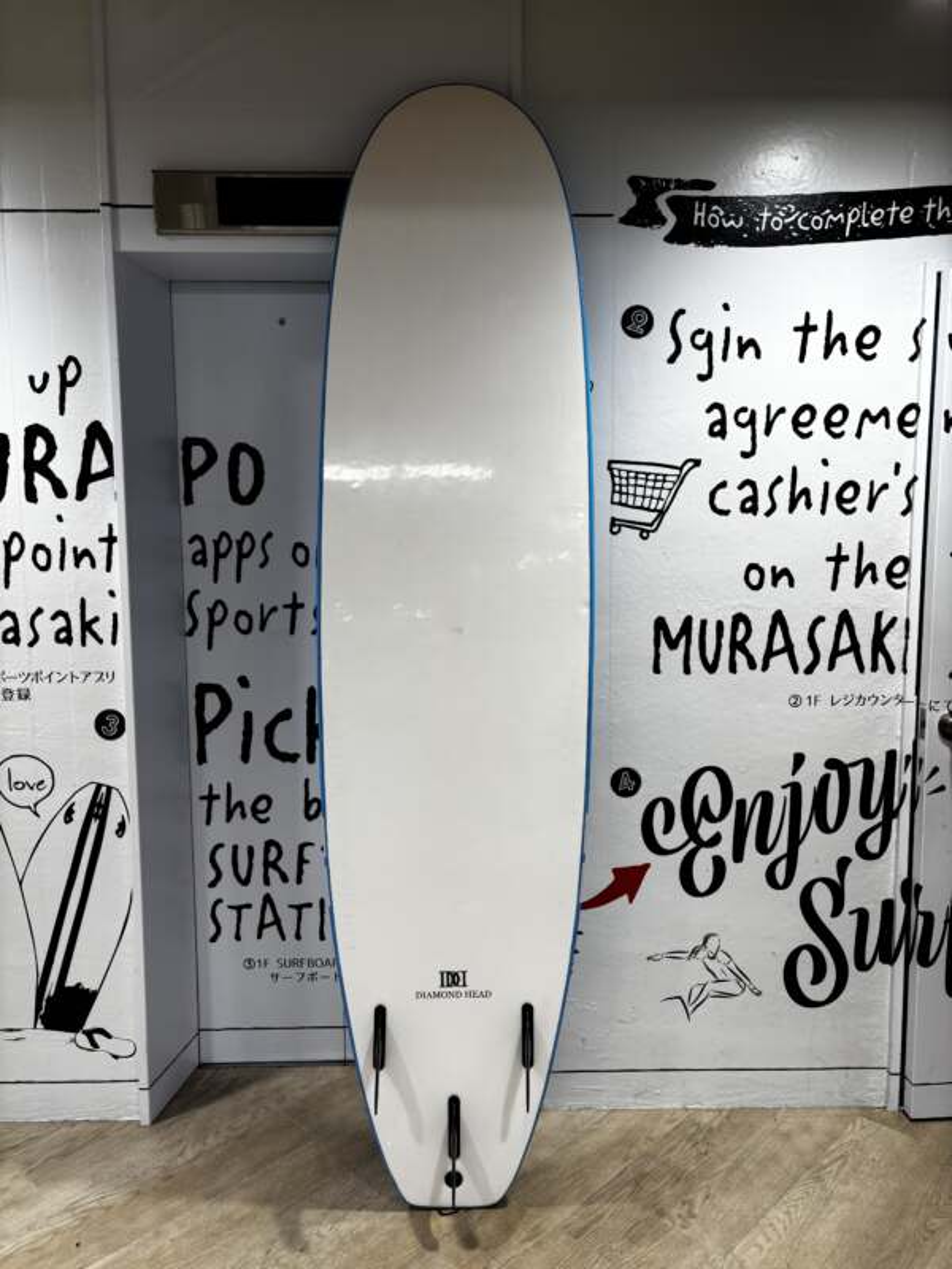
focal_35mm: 26
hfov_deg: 53.1
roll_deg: -0.3
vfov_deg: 67.3
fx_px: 953
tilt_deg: -6.8
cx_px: 476
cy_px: 634
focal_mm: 5.96
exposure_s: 1/104
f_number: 1.6
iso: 32
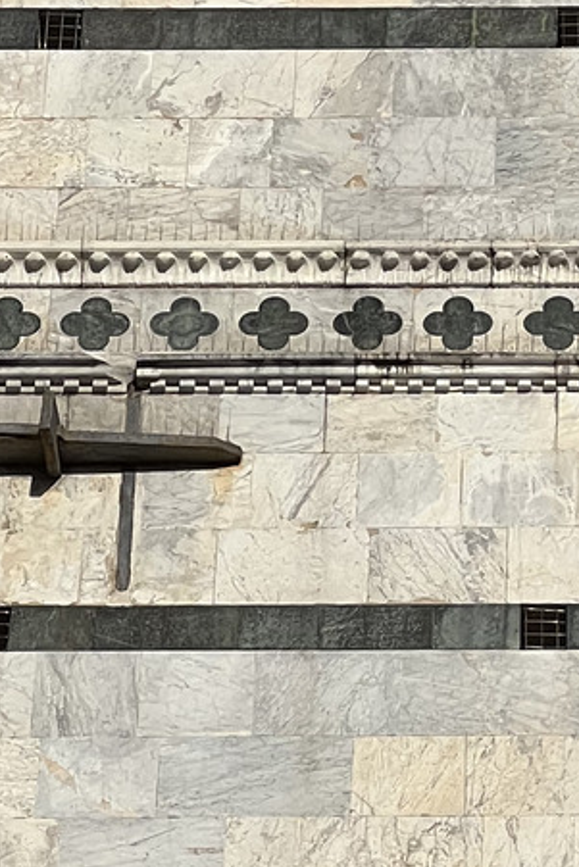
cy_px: 315
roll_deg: -0.2
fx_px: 6846
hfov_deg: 4.8
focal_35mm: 284
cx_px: 946
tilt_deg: +38.1
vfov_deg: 7.2
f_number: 2.8
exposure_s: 1/2320
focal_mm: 9
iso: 32
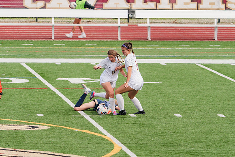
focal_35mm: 442
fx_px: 2884
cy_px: 78
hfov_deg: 4.7
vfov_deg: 3.1
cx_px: 114
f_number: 5.6
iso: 500
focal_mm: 280
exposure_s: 1/1600
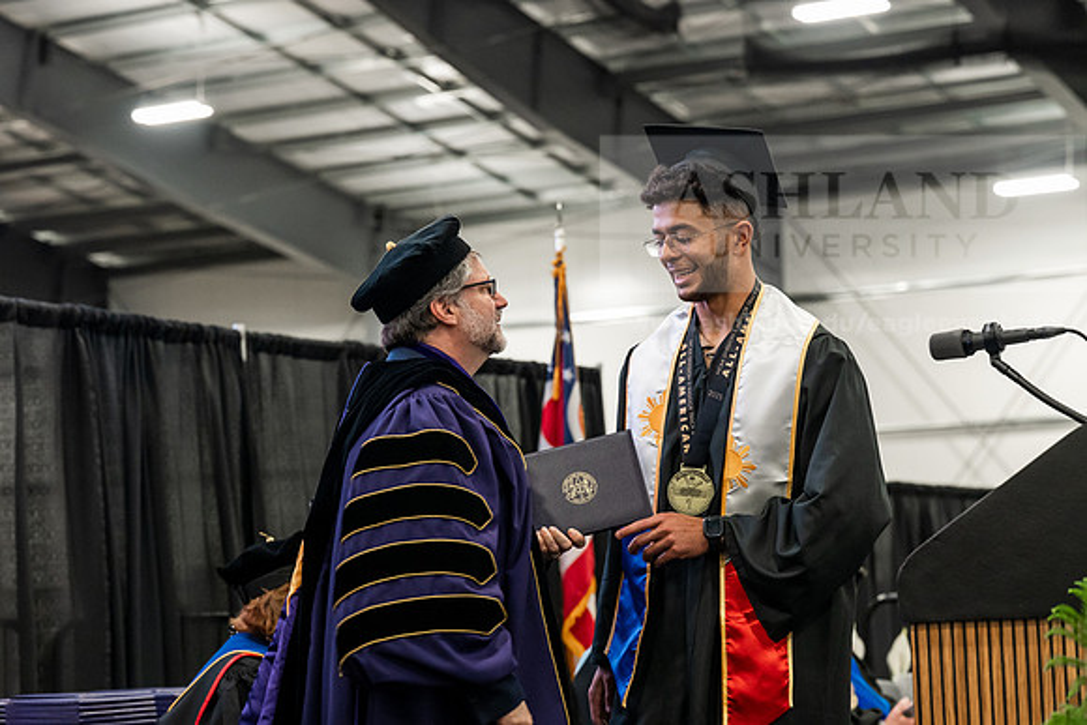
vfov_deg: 15.9
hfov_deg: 23.6
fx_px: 2597
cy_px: 362
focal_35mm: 86
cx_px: 544
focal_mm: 86
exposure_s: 1/200
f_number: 4.5
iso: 4000
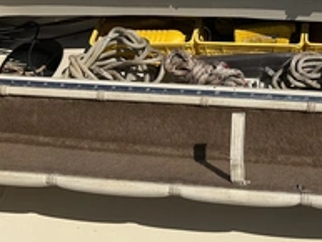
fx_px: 558
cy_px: 18
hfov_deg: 31.0
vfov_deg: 23.7
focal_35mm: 60
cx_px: 277
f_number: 1.8
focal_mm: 3
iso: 25
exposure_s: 1/3534
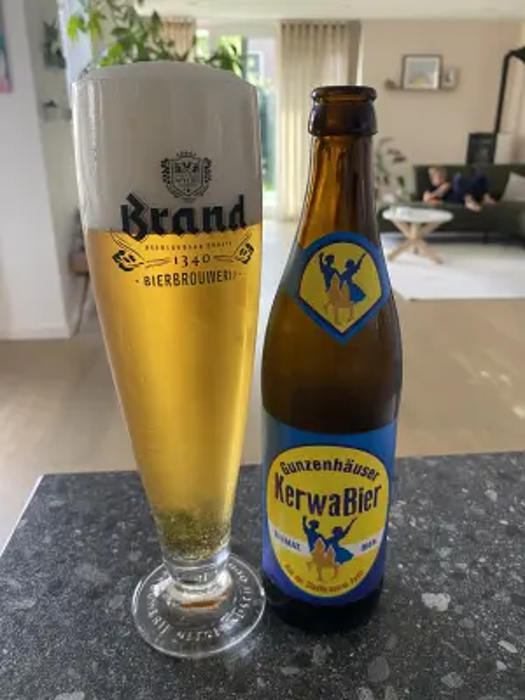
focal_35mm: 26
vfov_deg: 67.3
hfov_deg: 53.1
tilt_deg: -20.9
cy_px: 350
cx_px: 262
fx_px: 526
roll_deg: +1.3
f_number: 1.8
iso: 125
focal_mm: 4.25
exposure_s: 1/60
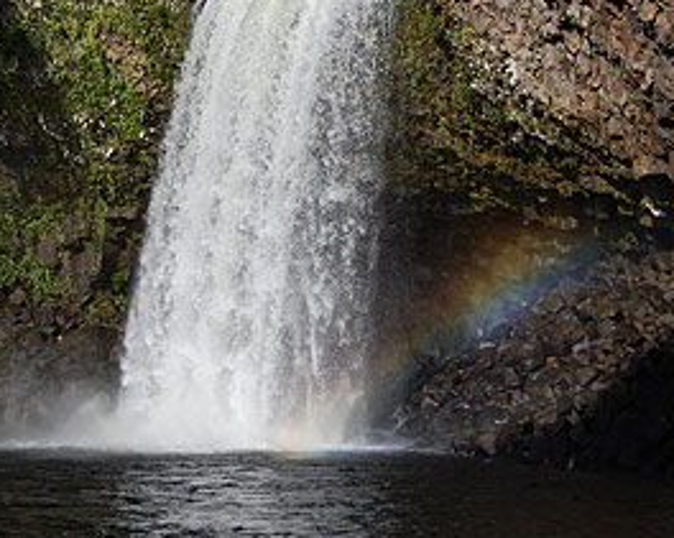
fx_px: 1815
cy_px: 208
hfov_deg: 21.0
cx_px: 273
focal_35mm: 91
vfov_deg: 16.9
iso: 200
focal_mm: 38
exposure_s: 1/1250
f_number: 5
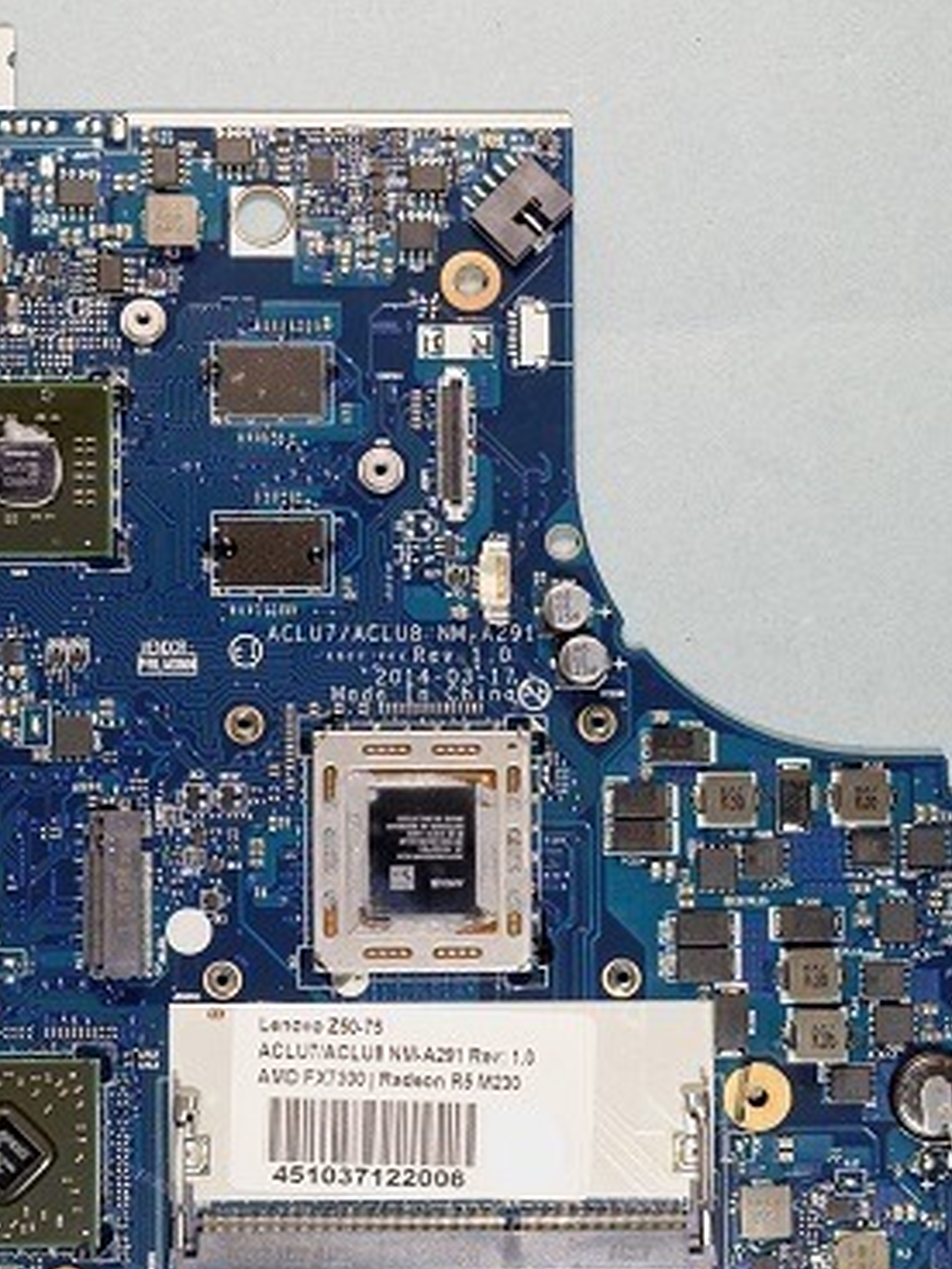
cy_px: 841
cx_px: 424
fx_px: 3227
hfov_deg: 16.8
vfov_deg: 22.2
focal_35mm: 88
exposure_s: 1/6
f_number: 8
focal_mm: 30
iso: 100
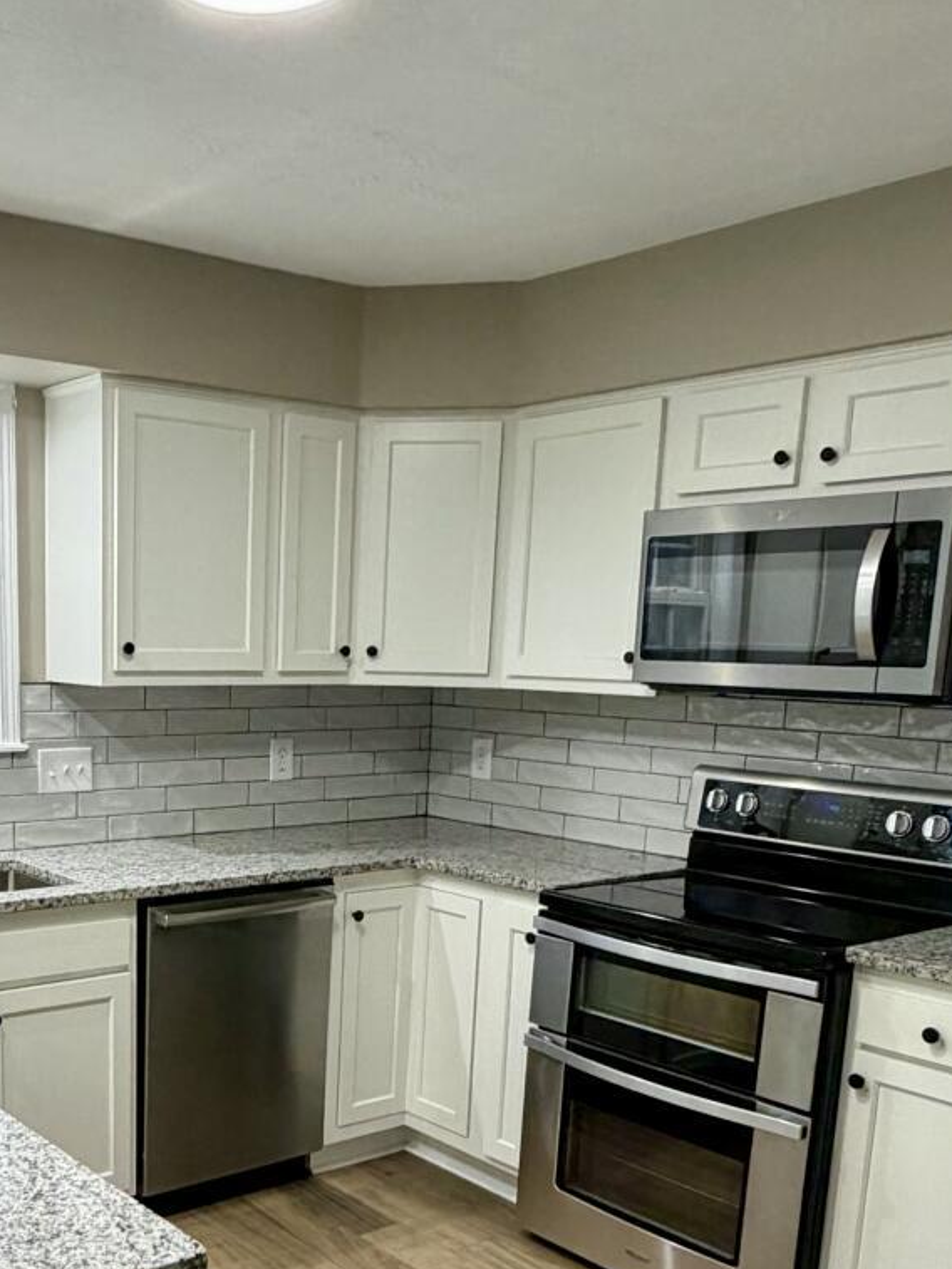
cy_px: 924
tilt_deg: -12.8
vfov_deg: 48.5
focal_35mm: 37
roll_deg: -1.1
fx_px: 1356
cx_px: 221
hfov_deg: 37.6
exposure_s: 1/120
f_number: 2.2
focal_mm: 2.22
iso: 250
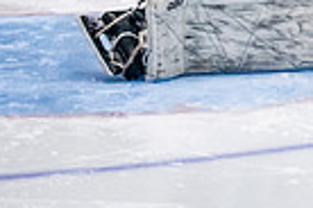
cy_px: -237
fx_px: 4008
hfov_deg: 4.4
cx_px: 655
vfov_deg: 3.0
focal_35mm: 461
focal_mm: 95
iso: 2000
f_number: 3.2
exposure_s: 1/640
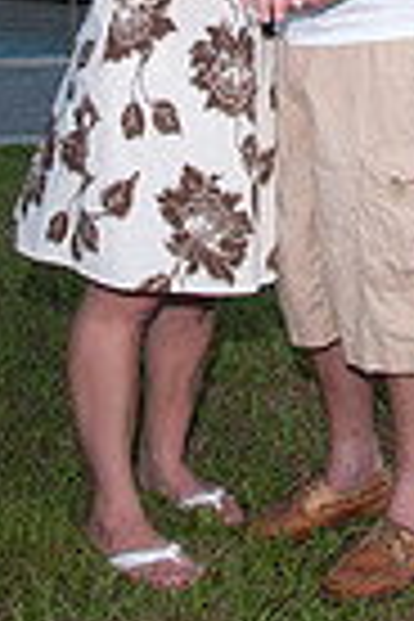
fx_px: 1518
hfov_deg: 15.4
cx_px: 362
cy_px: -261
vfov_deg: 20.4
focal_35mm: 88
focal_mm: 18
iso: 100
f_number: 9
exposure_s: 1/250
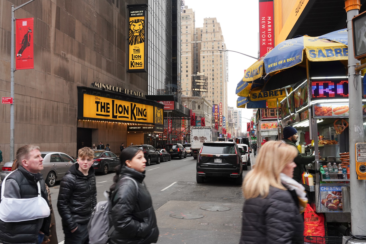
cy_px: 122
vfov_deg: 38.9
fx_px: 346
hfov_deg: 55.8
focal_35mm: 34
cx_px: 183
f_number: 9
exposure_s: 1/100
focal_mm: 34
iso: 800
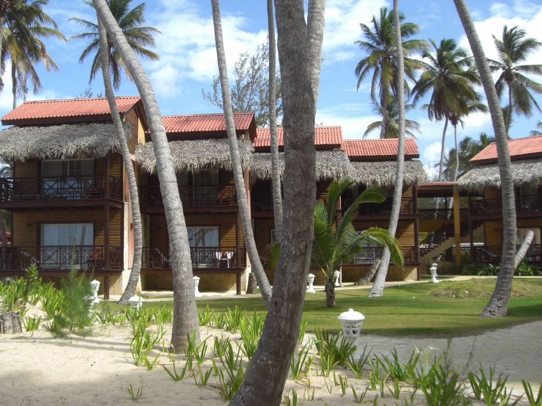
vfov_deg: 33.6
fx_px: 673
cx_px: 237
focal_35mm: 43
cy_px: 191
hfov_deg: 43.8
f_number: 2.7
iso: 64
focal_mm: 6.2
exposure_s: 1/800
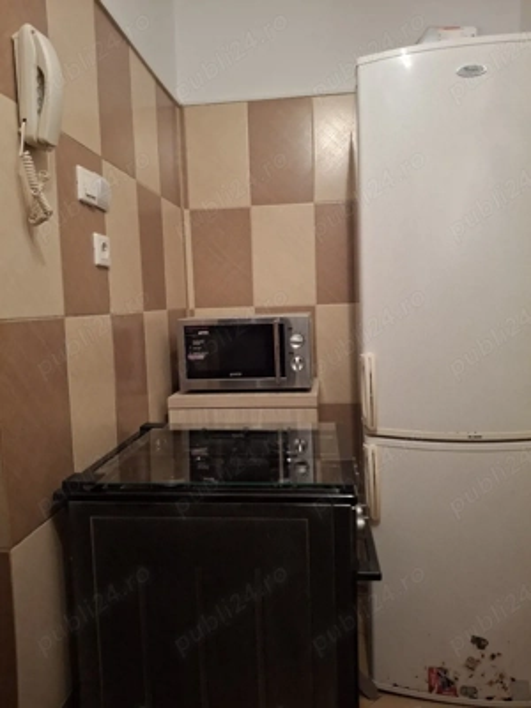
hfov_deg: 54.9
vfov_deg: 69.4
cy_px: 354
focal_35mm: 25
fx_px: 511
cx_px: 266
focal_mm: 4.69
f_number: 1.8
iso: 500
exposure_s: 1/25
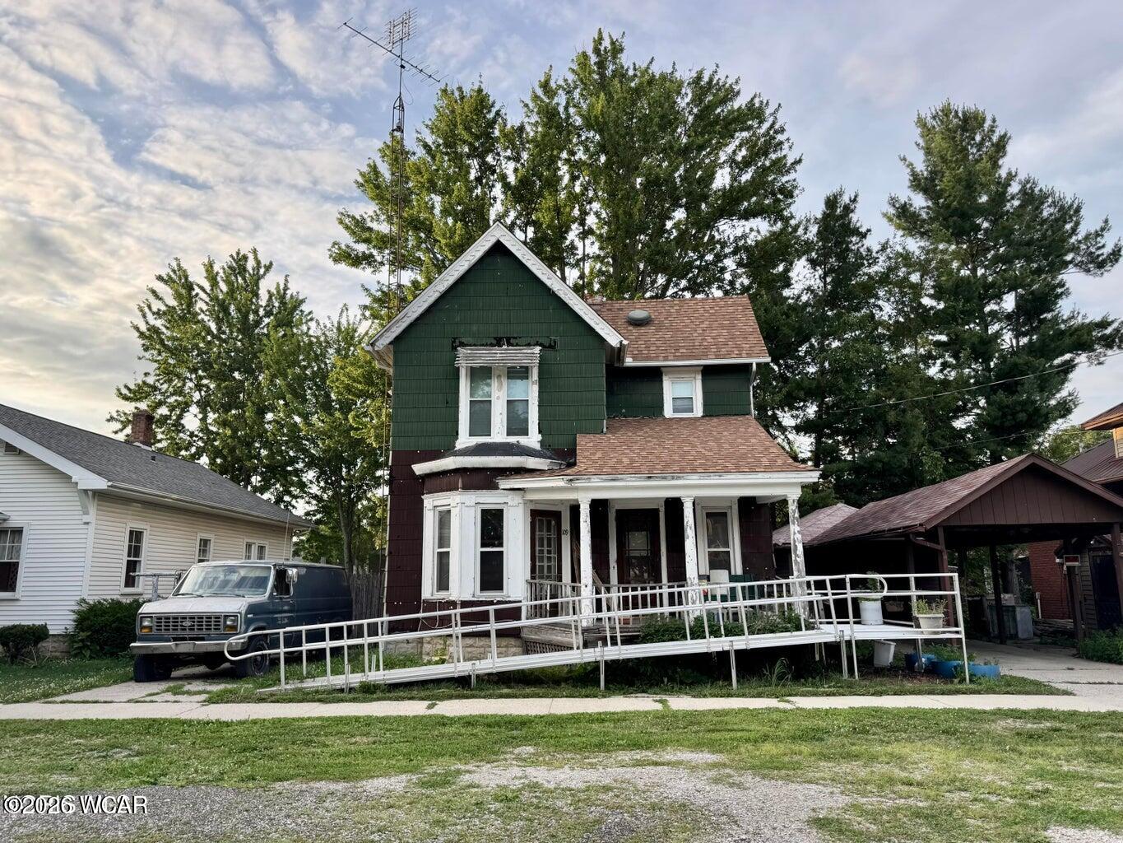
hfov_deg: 71.6
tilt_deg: +11.2
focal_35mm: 24
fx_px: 779
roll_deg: +0.1
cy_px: 422
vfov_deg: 56.8
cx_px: 562
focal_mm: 6.76
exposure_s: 1/685
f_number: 1.78
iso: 80
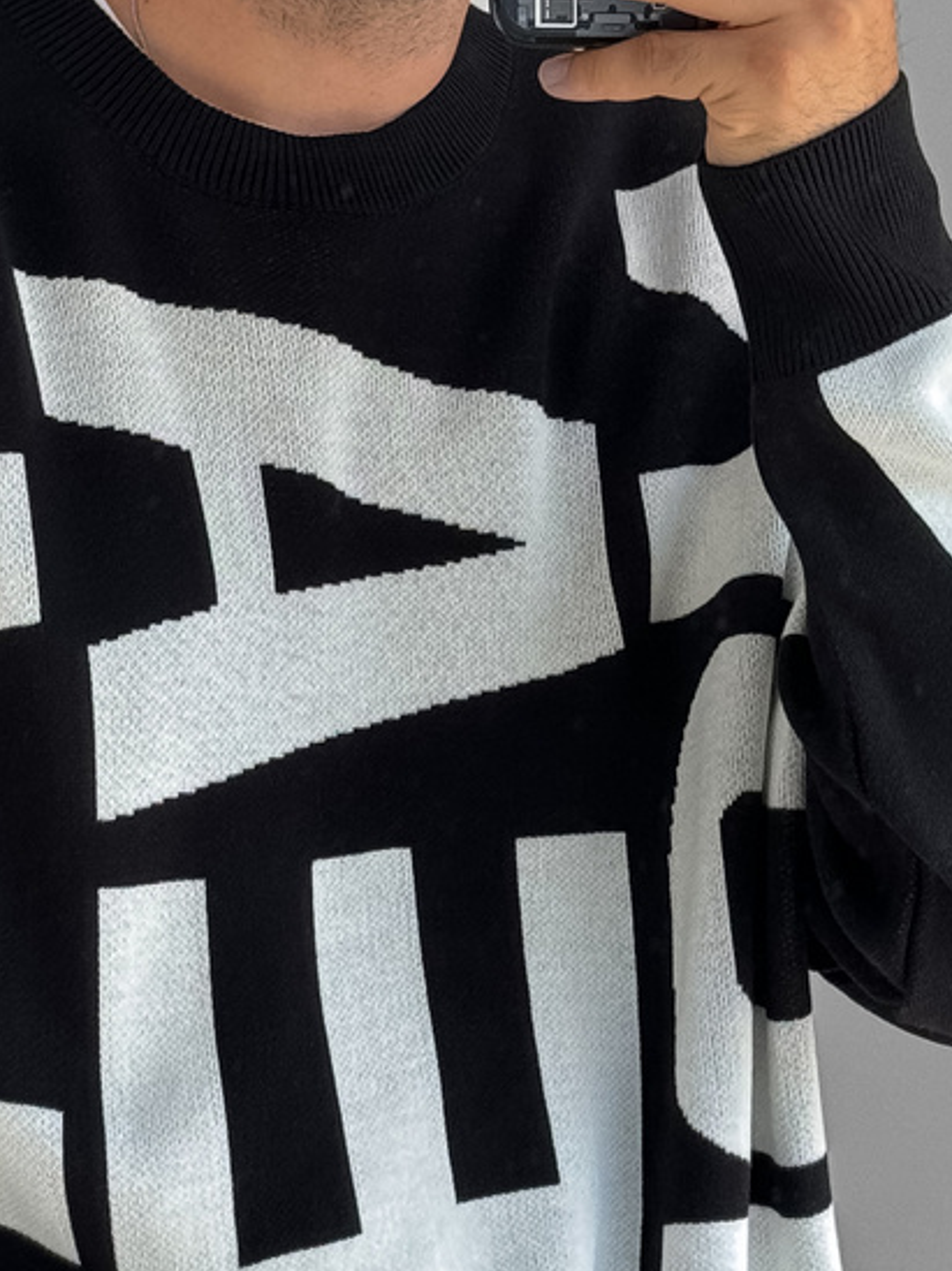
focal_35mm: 140
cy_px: 553
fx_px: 5140
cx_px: 259
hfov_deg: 10.6
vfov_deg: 14.1
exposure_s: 1/120
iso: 50
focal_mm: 6.76
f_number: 1.8
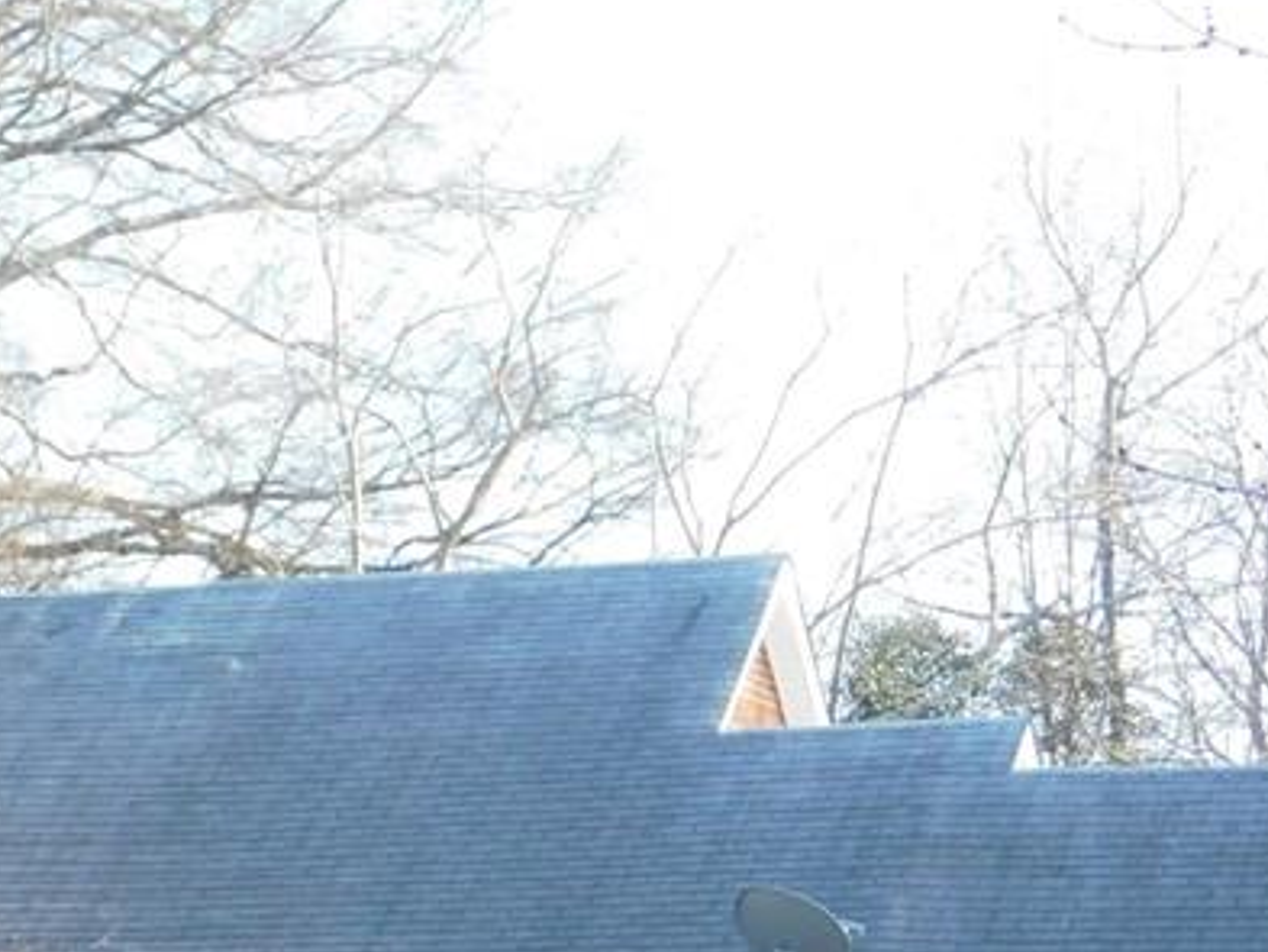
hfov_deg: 10.7
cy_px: 1039
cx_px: 284
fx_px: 6779
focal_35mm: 185
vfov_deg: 8.0
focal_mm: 12.6
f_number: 4.3
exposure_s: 1/100
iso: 125
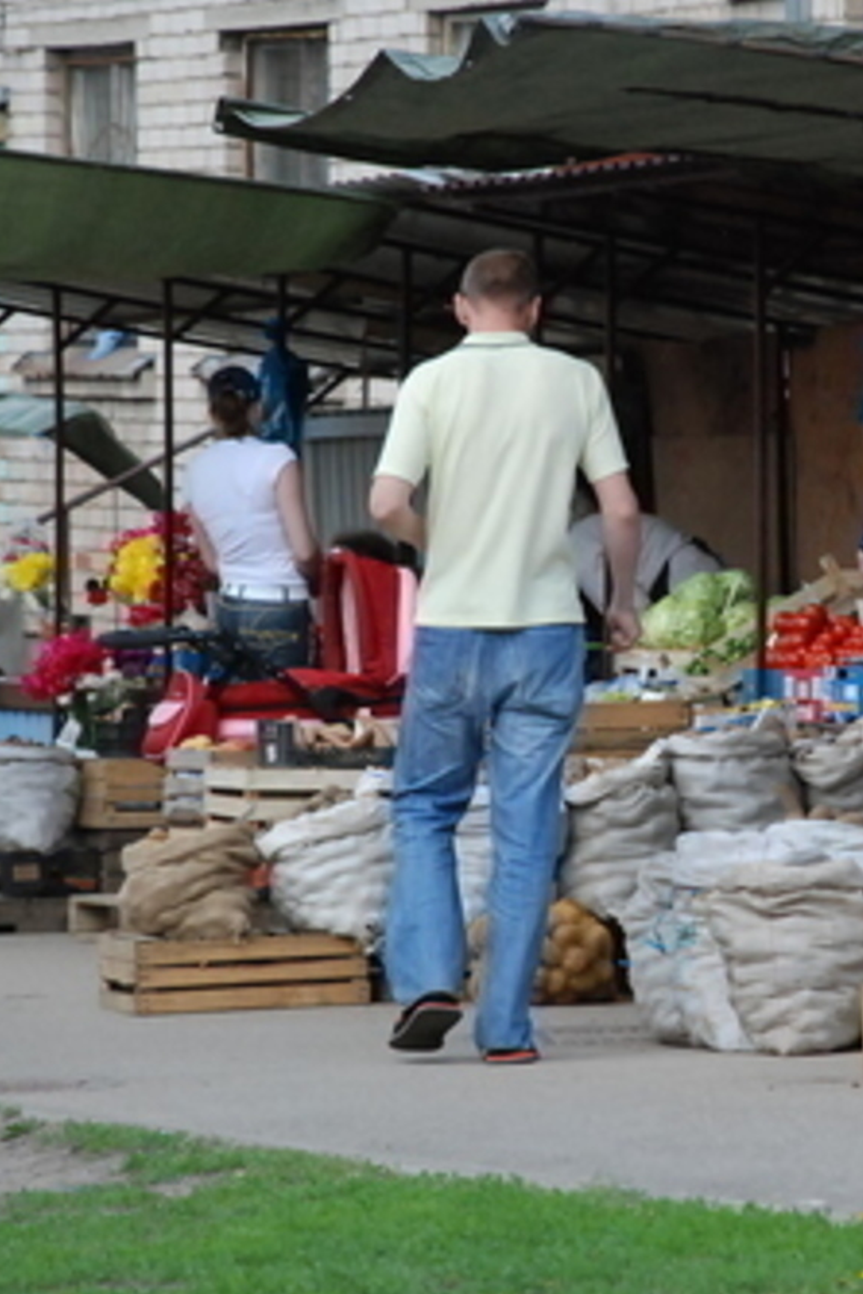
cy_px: 648
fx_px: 9061
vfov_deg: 8.2
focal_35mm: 252
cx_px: 719
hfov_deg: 5.4
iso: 1250
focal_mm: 112
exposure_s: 1/1000
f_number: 5.6
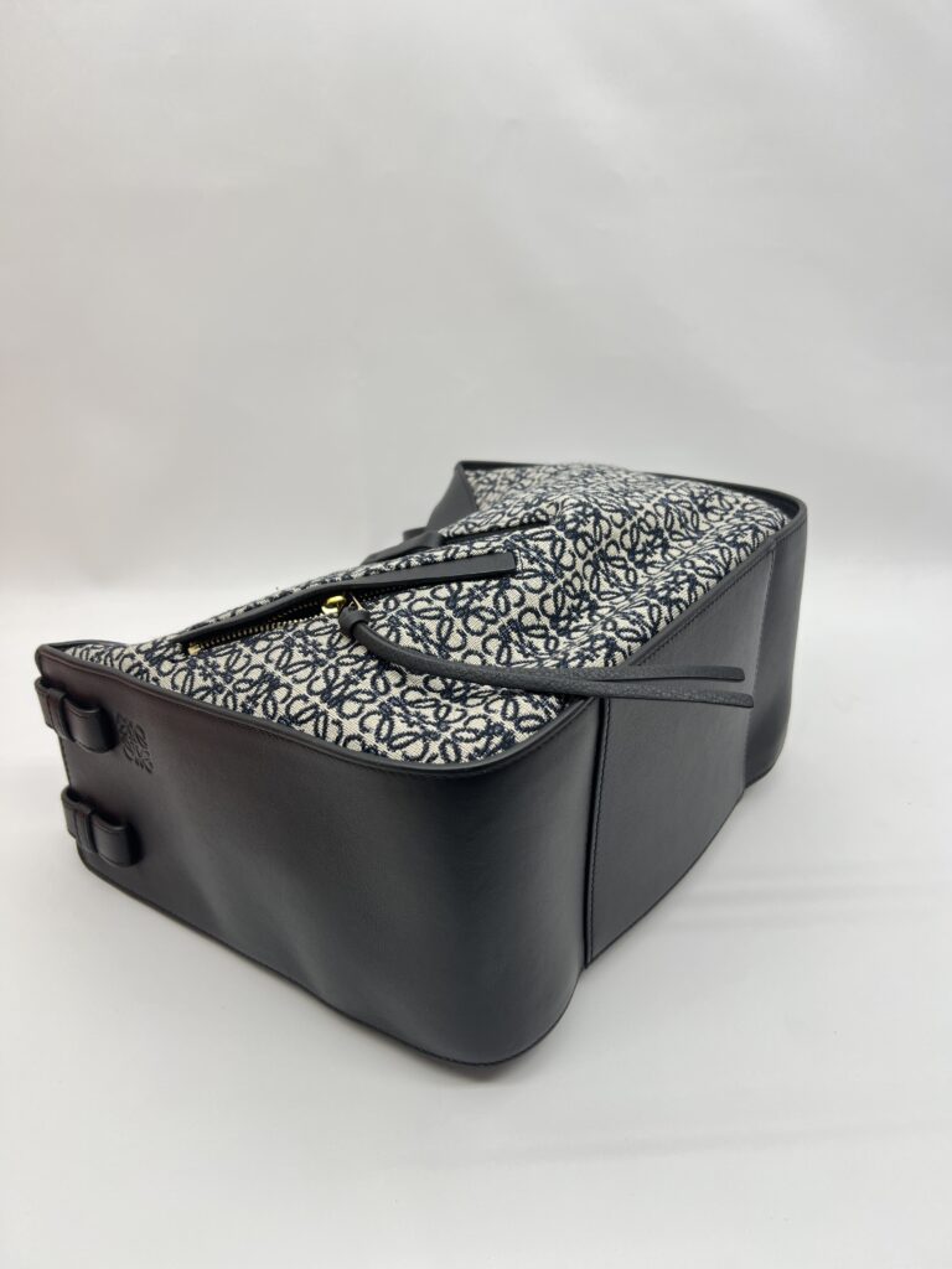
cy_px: 634
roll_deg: -1.0
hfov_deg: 53.1
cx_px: 476
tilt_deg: -30.0
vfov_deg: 67.3
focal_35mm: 26
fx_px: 953
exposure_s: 1/100
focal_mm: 5.7
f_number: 1.5
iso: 40
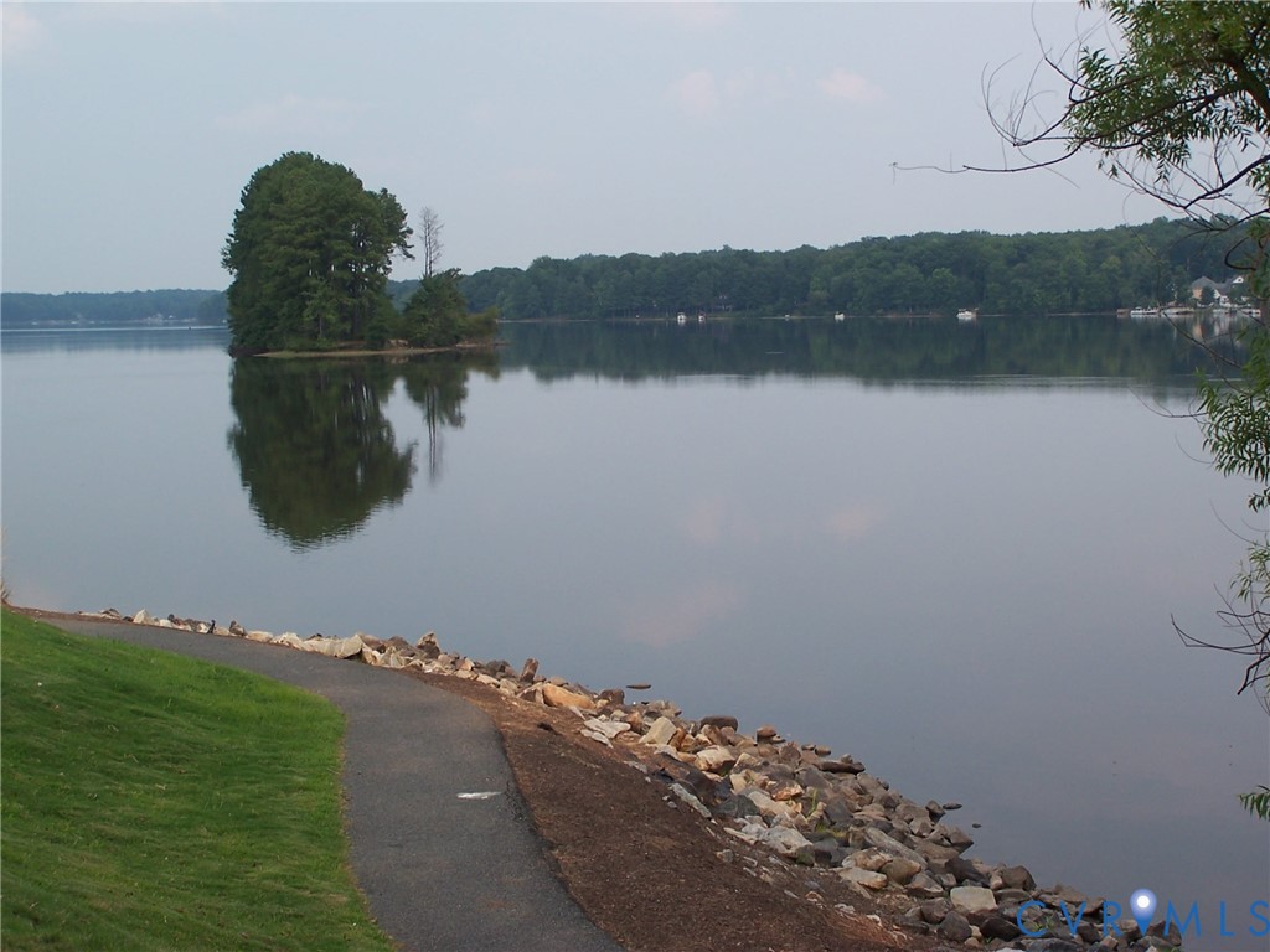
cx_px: 635
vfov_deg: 21.9
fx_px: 2458
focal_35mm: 67
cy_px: 476
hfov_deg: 29.0
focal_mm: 11.1
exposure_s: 1/750
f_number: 3.2
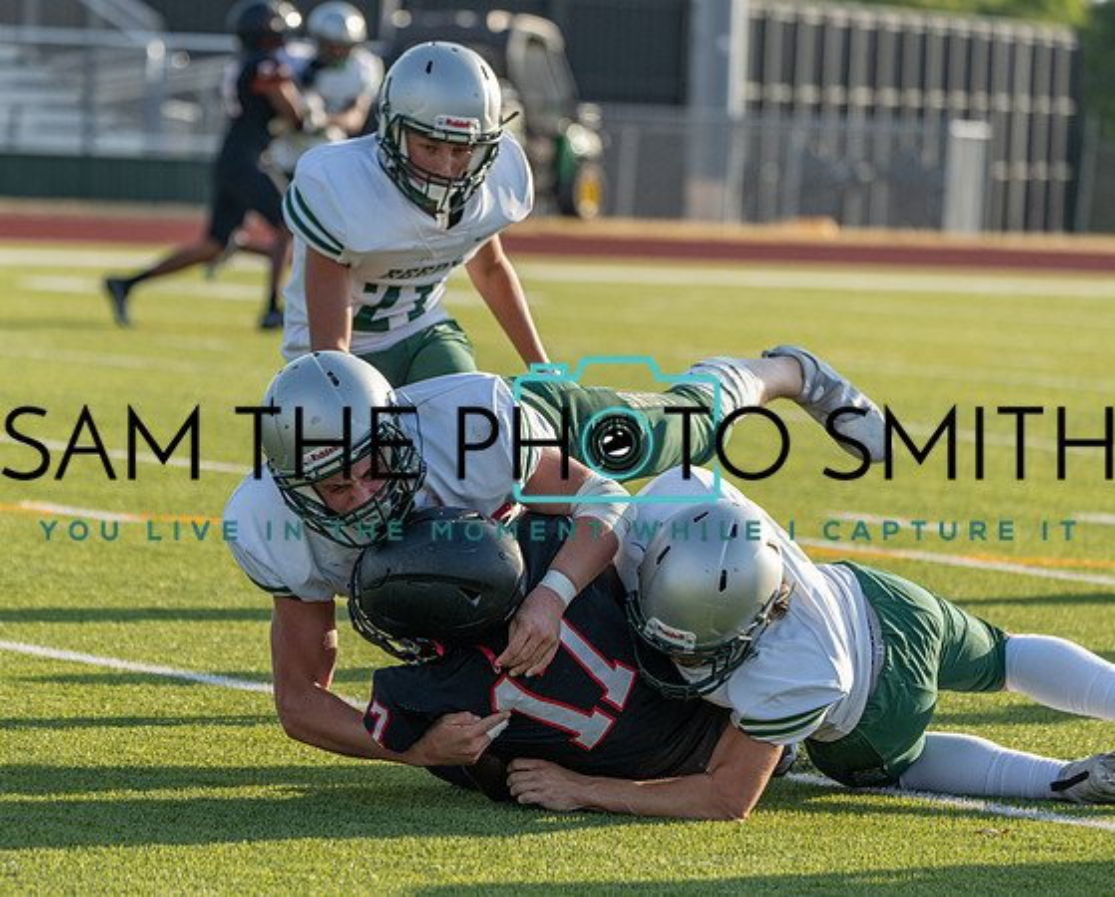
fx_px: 8757
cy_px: 458
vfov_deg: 5.9
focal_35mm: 265
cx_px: 426
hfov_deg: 7.3
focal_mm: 229
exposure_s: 1/1250
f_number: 5.6
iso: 500
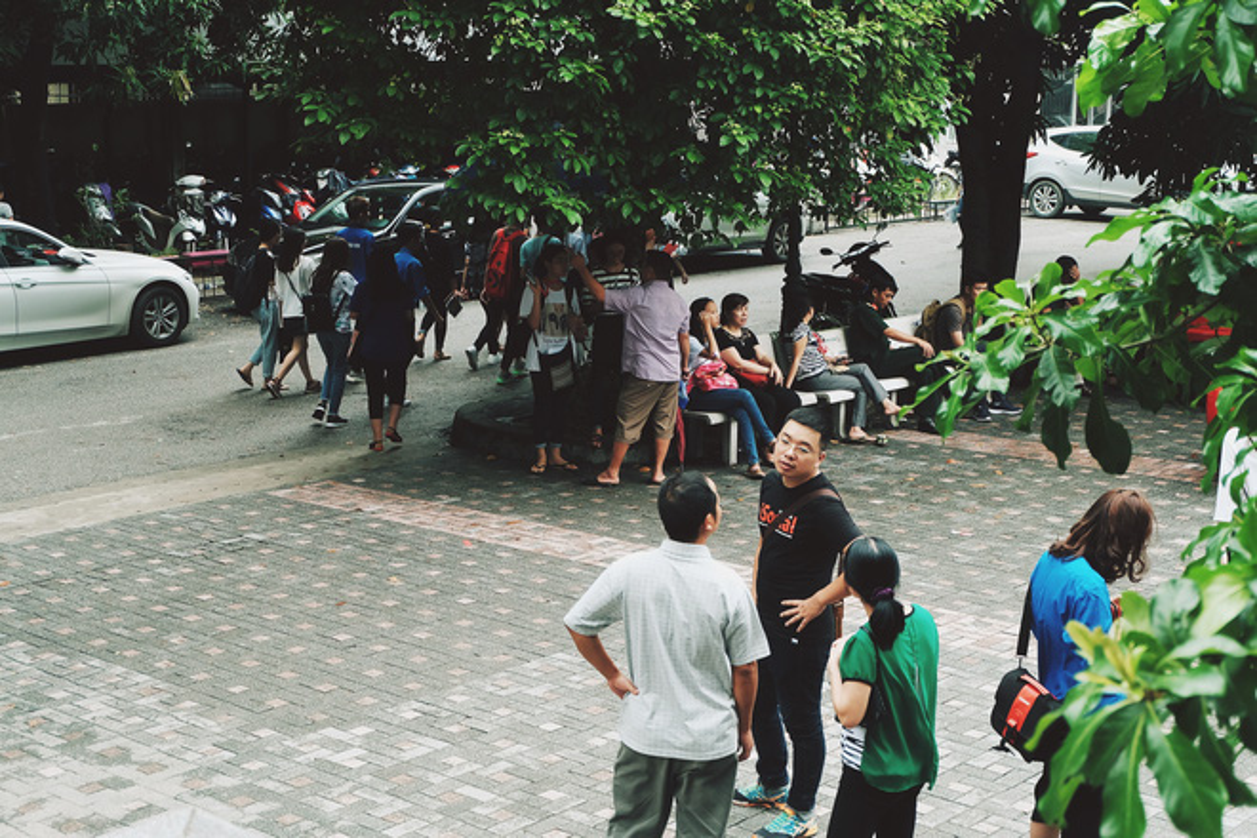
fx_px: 1955
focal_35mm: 56
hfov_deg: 35.6
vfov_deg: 24.2
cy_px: 419
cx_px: 628
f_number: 5.3
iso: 800
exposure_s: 1/200
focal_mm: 37.1
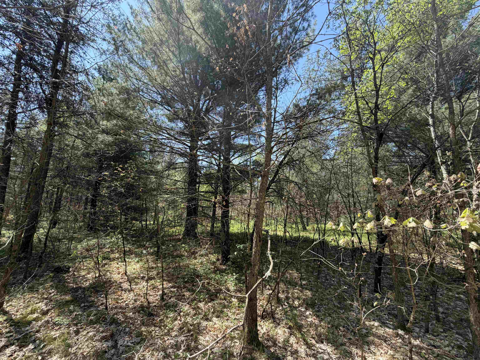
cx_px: 240
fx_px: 194
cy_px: 180
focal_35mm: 14
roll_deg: -1.2
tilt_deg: +9.5
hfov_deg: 102.1
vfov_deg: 85.7
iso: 50
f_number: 2.2
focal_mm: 2.22
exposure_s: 1/393
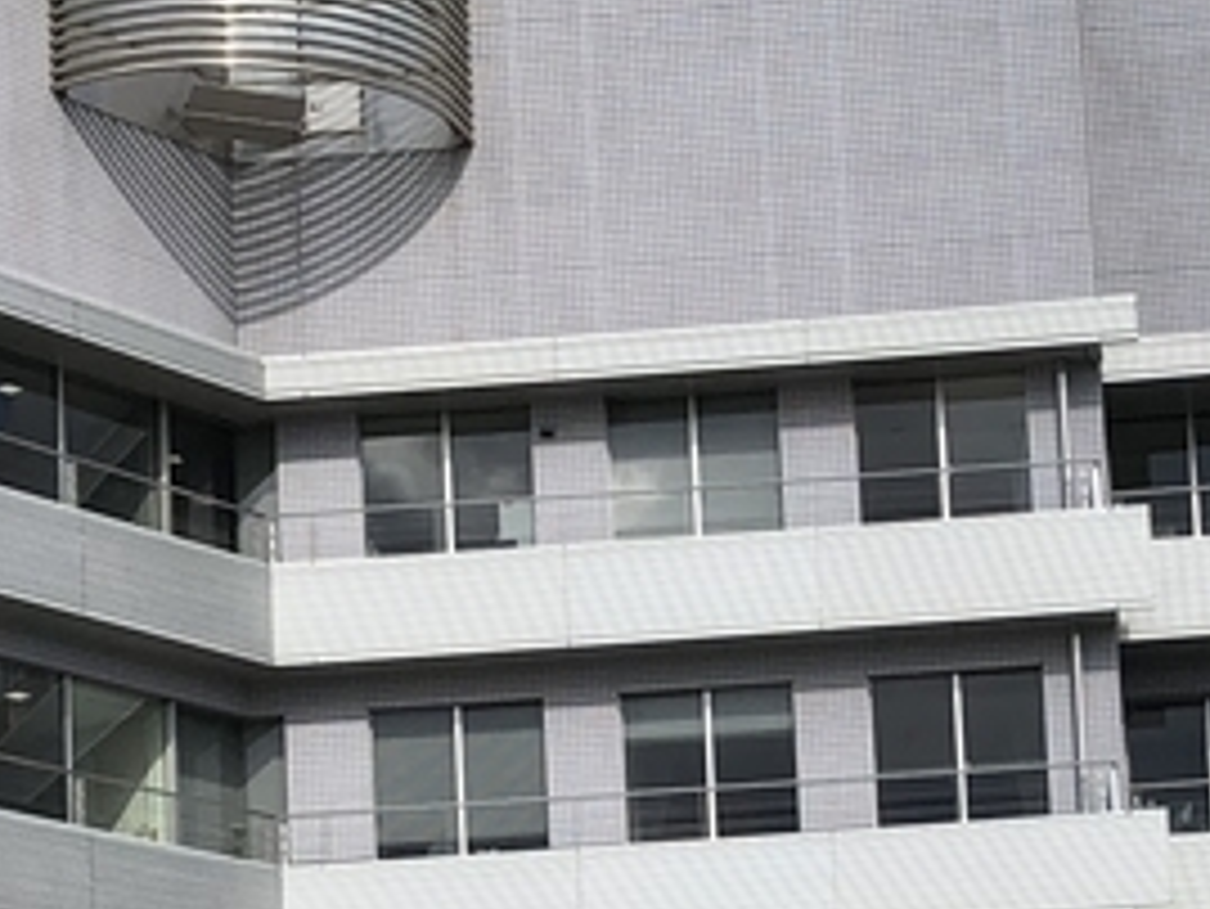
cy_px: 1107
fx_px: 4371
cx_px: 1026
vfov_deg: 11.6
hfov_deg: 15.6
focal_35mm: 125
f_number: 1.8
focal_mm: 4
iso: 20
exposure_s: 1/1567
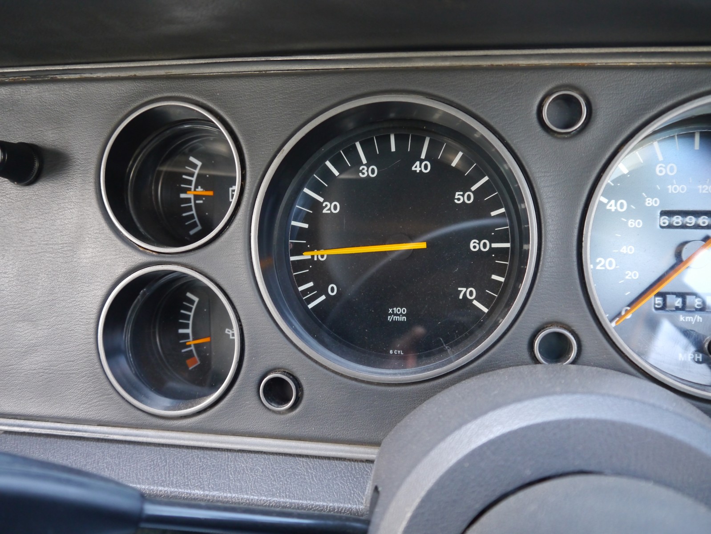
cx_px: 356
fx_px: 658
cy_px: 267
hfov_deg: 56.8
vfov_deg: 44.2
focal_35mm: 32
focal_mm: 16
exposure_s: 1/15
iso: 800
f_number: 3.8
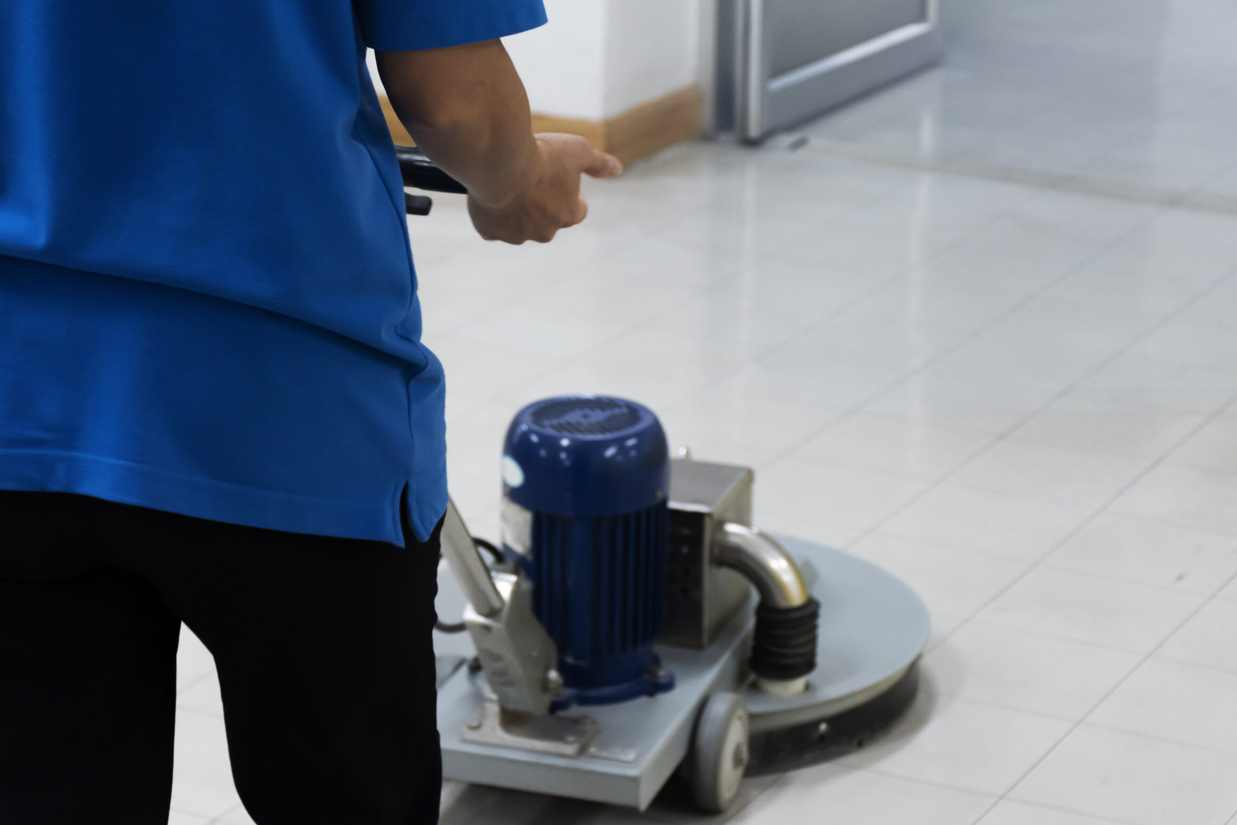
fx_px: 3402
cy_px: 411
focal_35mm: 99
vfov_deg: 13.8
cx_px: 584
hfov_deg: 20.6
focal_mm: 60
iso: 1000
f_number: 5
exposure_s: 1/125
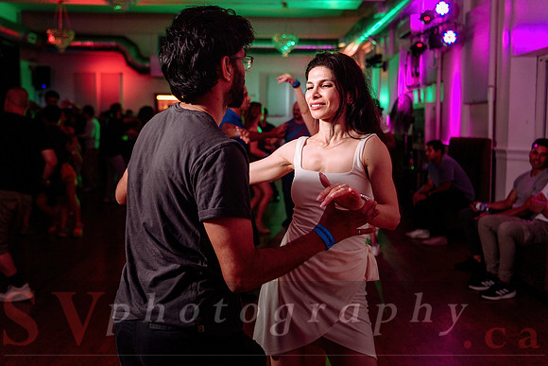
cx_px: 274
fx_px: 584
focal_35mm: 38
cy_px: 164
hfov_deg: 50.3
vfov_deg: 34.8
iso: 800
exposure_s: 1/30
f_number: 2.8
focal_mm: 34
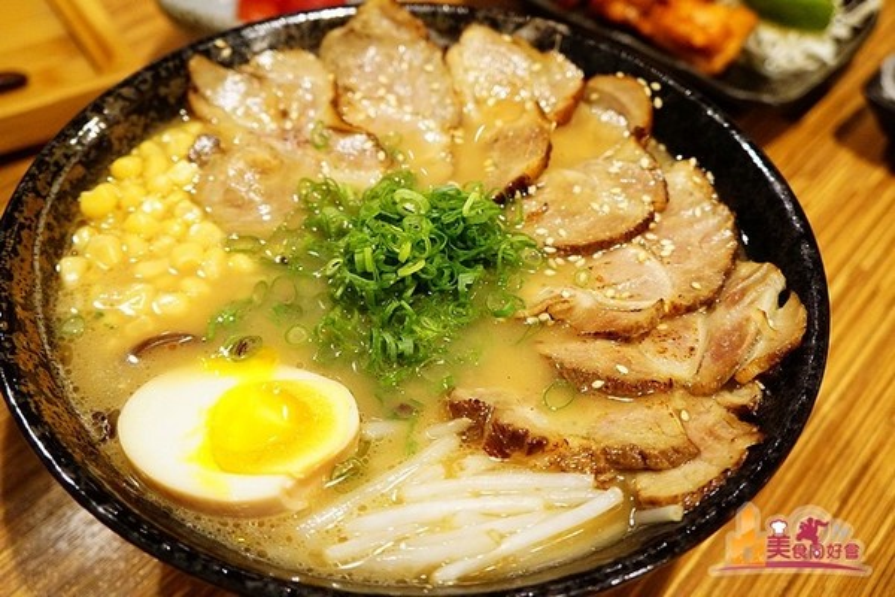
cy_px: 298
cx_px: 448
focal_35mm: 34
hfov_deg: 55.1
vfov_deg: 38.4
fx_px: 858
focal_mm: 23
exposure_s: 1/60
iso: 5000
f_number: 4
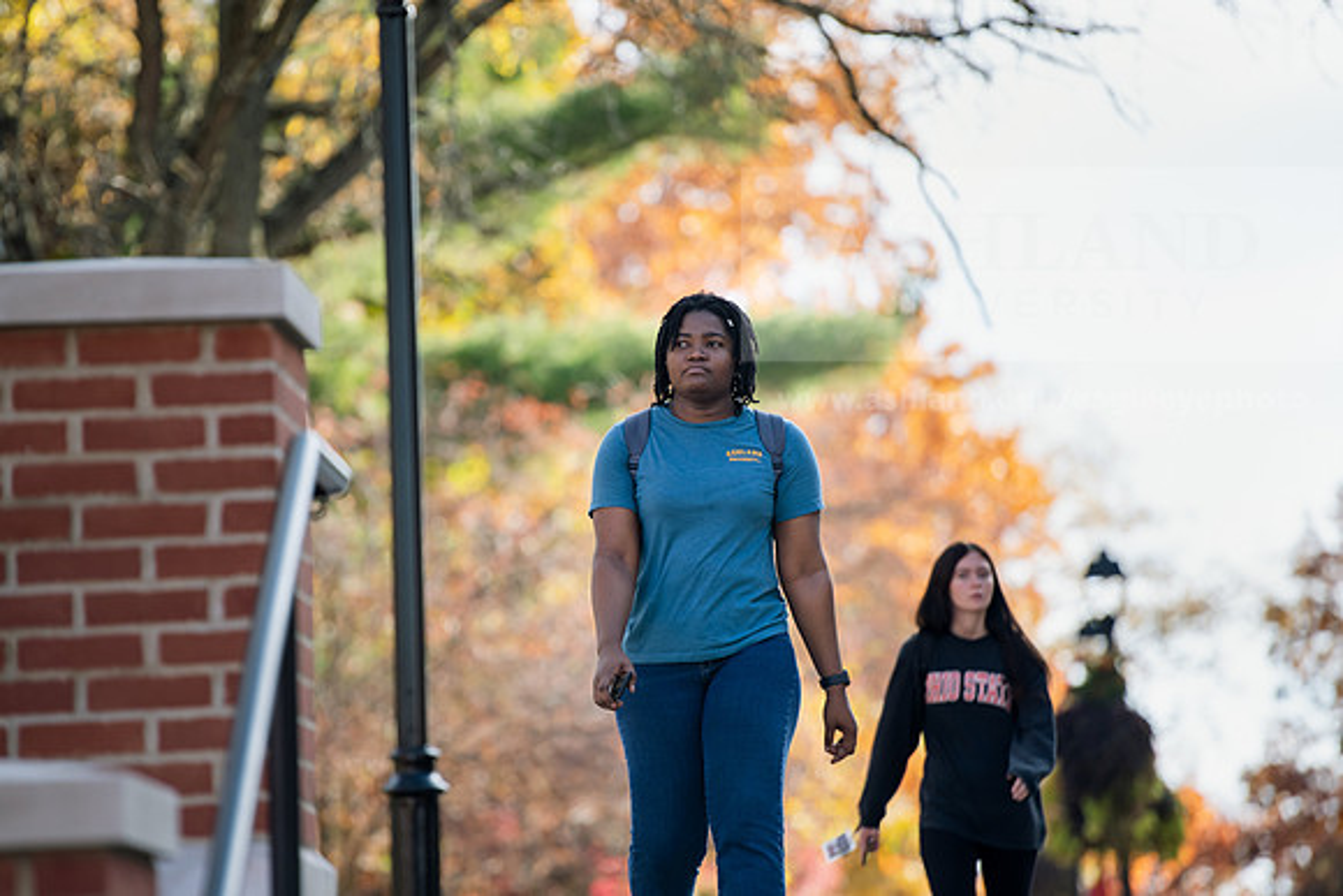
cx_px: 639
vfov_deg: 6.6
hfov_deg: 9.8
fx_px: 7828
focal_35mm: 210
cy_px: 470
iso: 200
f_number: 3.2
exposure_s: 1/800
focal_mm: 200
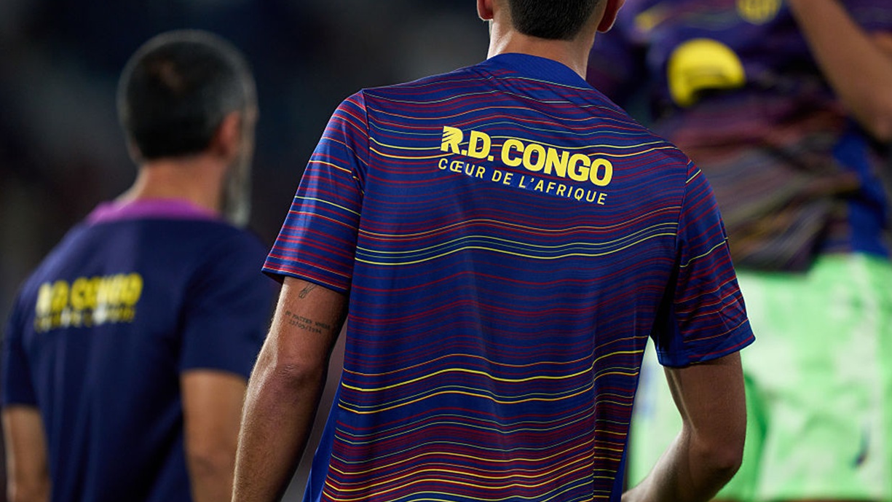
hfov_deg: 5.1
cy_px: 236
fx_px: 9934
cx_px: 446
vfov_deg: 2.9
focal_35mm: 420
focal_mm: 400
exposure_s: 1/1600
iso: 1600
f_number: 2.8
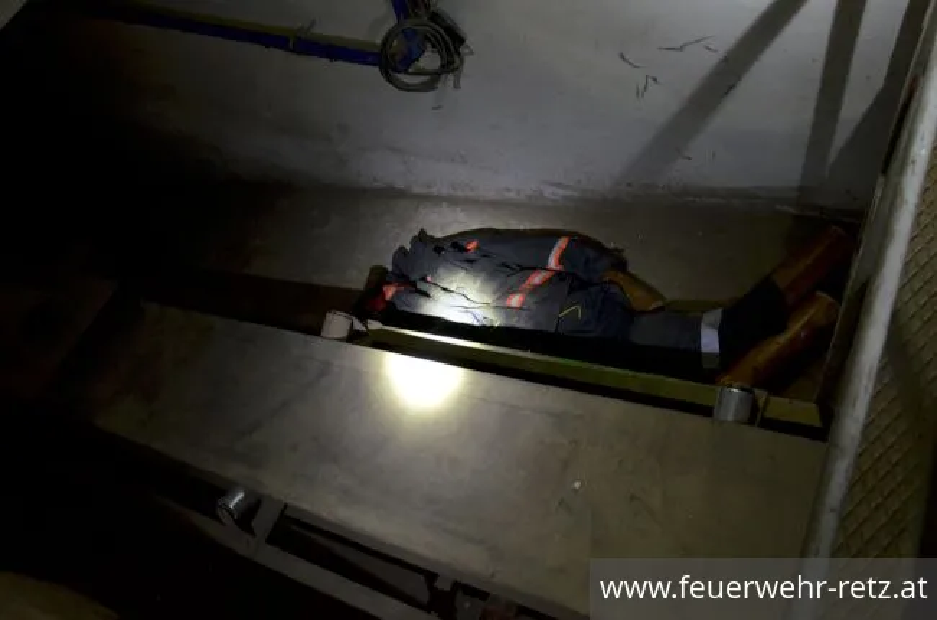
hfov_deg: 59.6
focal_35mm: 32
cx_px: 468
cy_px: 310
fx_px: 818
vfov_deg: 41.5
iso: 1600
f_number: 3.8
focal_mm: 21
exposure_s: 1/30
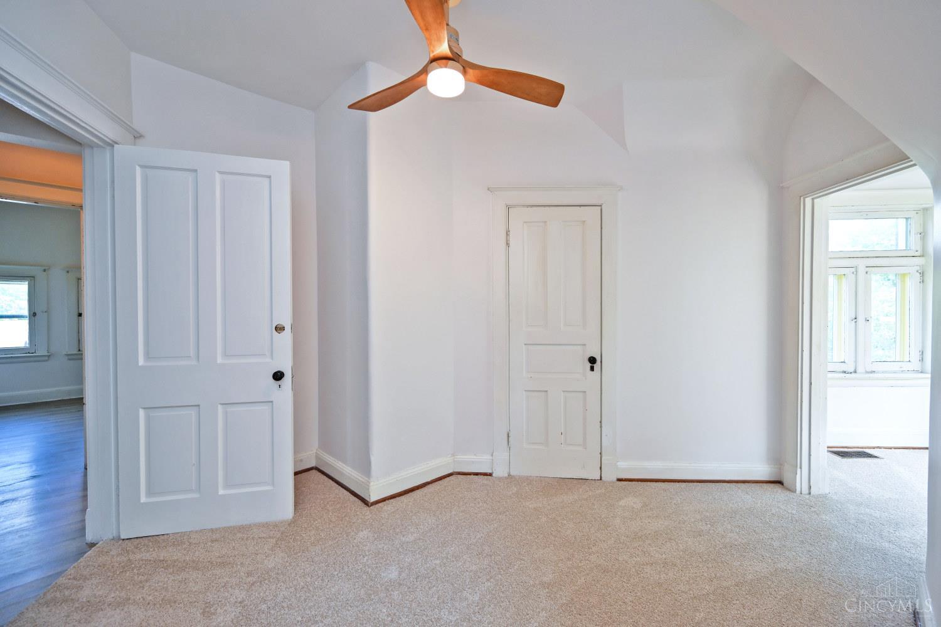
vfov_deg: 77.3
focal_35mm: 15
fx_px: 392
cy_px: 314
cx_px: 470
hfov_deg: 100.4
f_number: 4
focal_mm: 15
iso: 200
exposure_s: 1/60
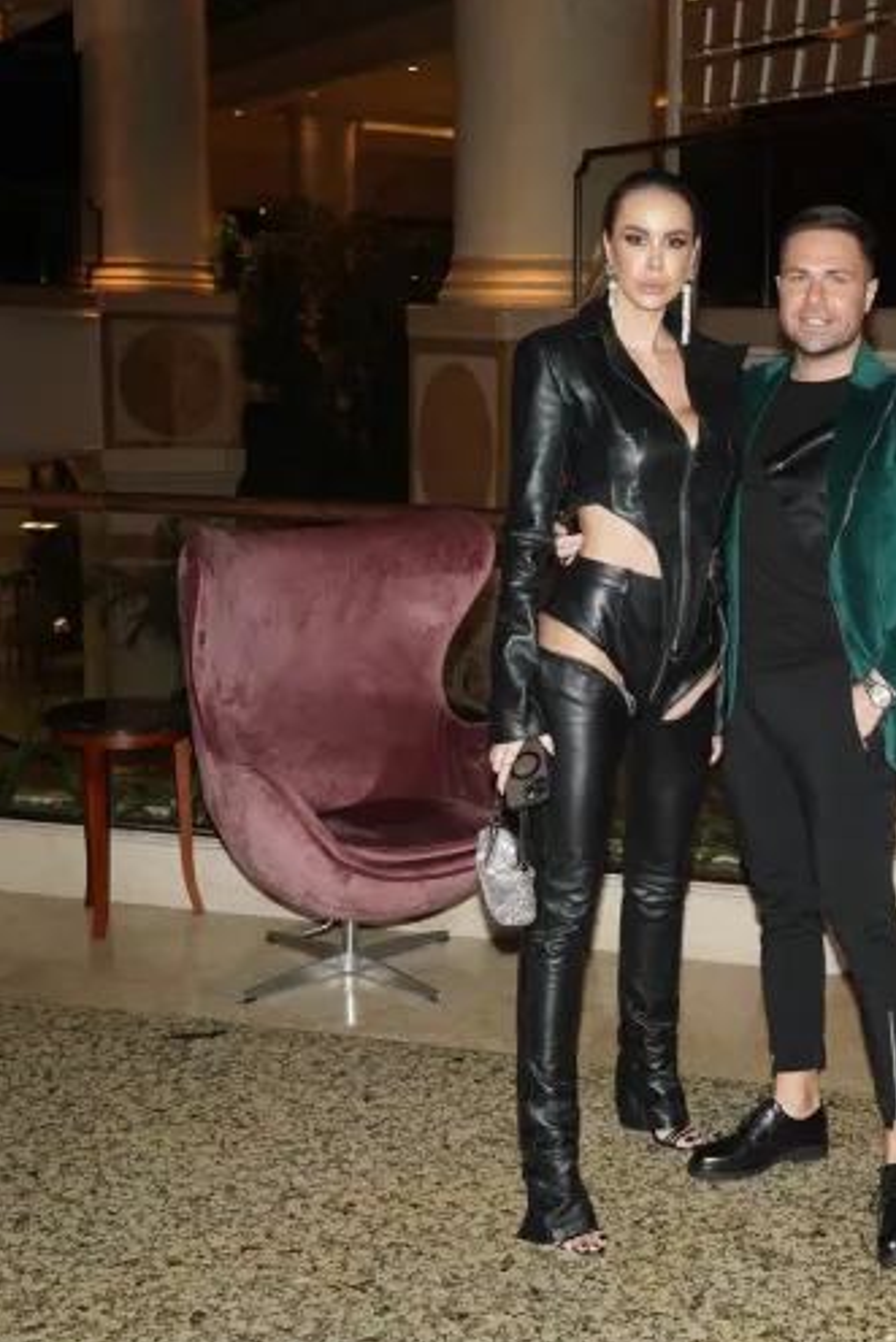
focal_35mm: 49
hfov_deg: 27.1
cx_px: 679
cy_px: 680
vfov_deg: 40.3
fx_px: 1828
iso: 2000
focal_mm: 32
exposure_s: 1/200
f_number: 5
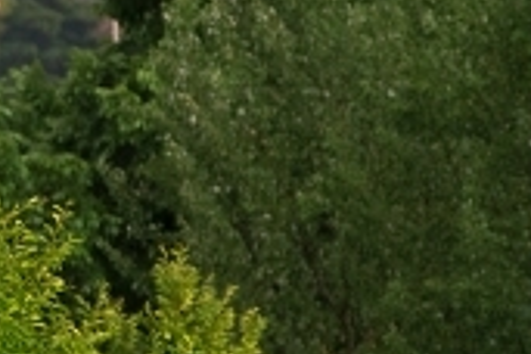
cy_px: 284
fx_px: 14262
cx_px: -919
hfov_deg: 2.1
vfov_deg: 1.4
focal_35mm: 967
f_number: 5
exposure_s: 1/320
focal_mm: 165
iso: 800
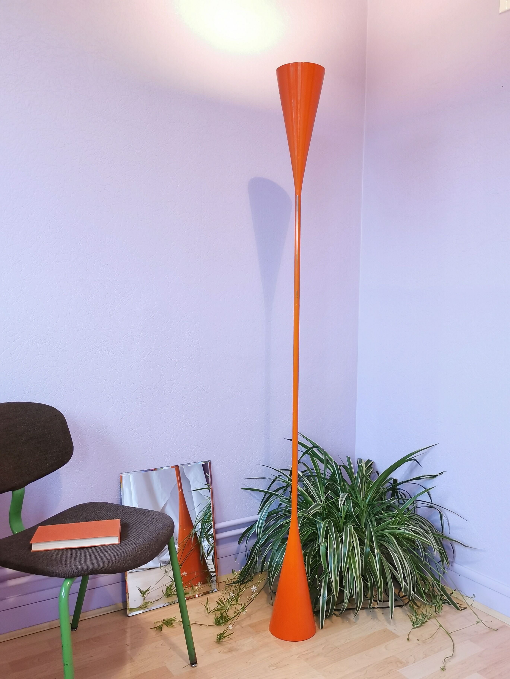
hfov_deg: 45.4
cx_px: 255
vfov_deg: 58.4
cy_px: 340
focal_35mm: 31
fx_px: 609
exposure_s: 1/50
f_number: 1.8
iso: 250
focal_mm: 5.58
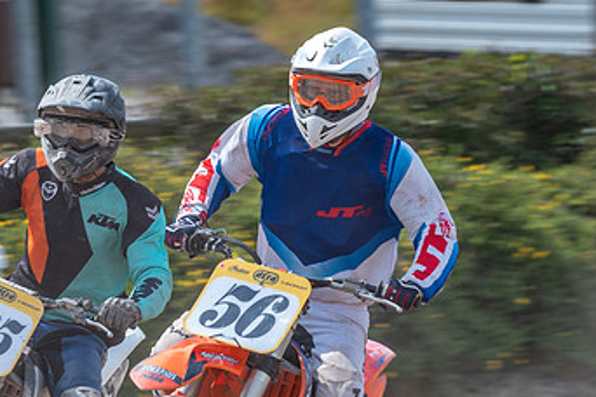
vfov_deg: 2.4
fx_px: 9337
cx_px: 70
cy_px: 369
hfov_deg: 3.7
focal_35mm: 564
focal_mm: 270
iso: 160
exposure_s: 1/250
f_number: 8
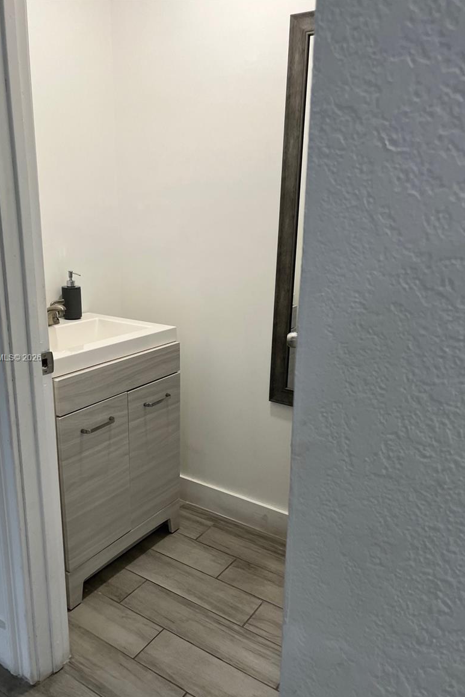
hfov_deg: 46.3
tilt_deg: -14.1
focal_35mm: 28
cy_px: 358
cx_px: 201
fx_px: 542
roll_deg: +0.8
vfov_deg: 65.5
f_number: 1.6
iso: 80
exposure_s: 1/120
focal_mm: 5.1
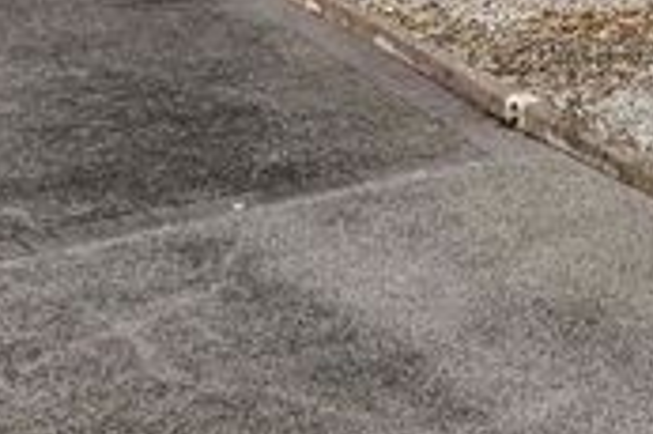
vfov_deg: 11.9
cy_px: -309
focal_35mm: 107
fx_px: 1935
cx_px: 887
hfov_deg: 17.7
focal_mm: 15.4
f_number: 11
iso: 250
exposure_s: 1/320
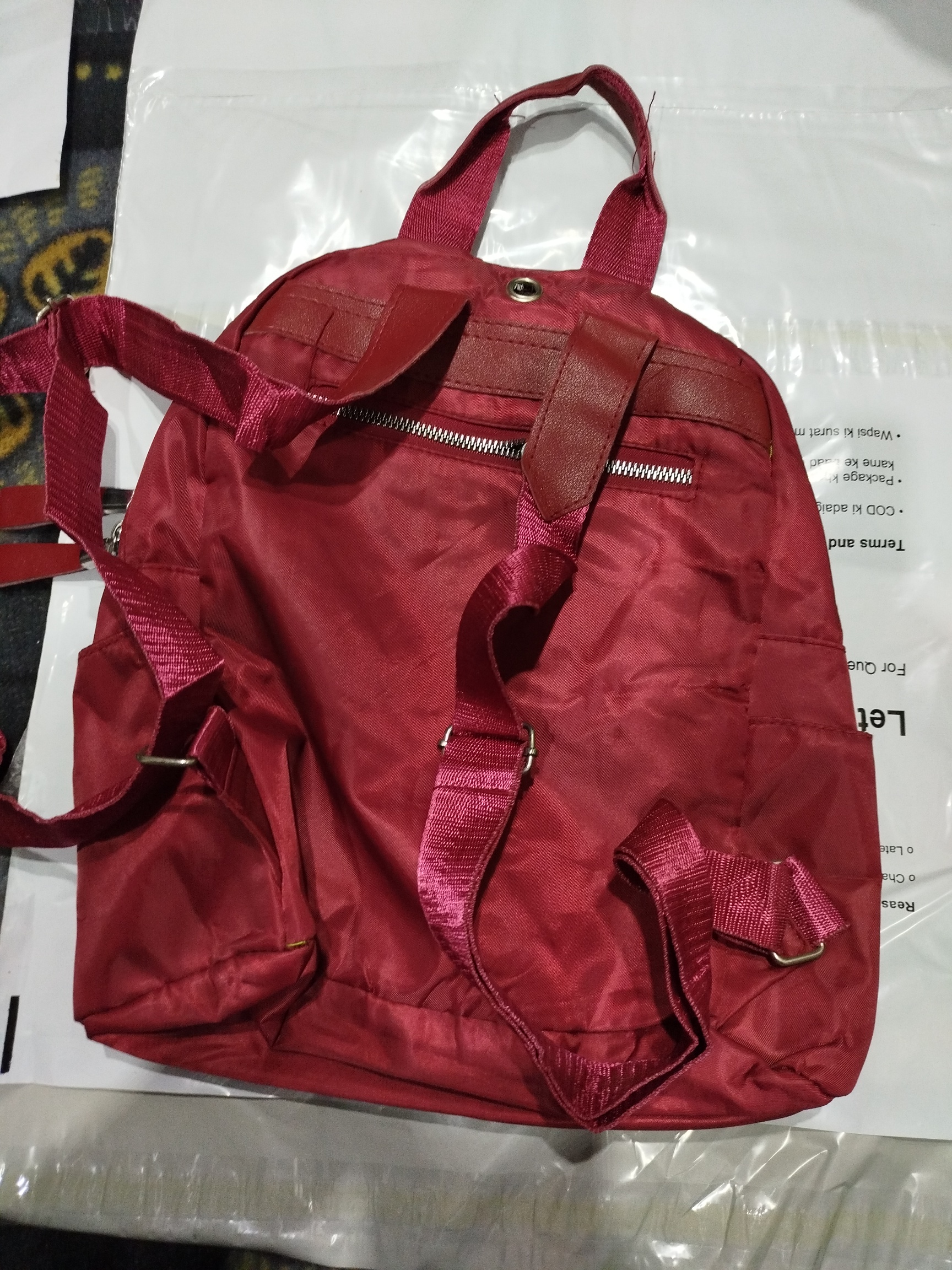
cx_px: 476
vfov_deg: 71.6
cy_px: 635
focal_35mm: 24
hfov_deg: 56.8
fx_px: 880
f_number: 1.7
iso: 500
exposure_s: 1/33
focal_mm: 5.31
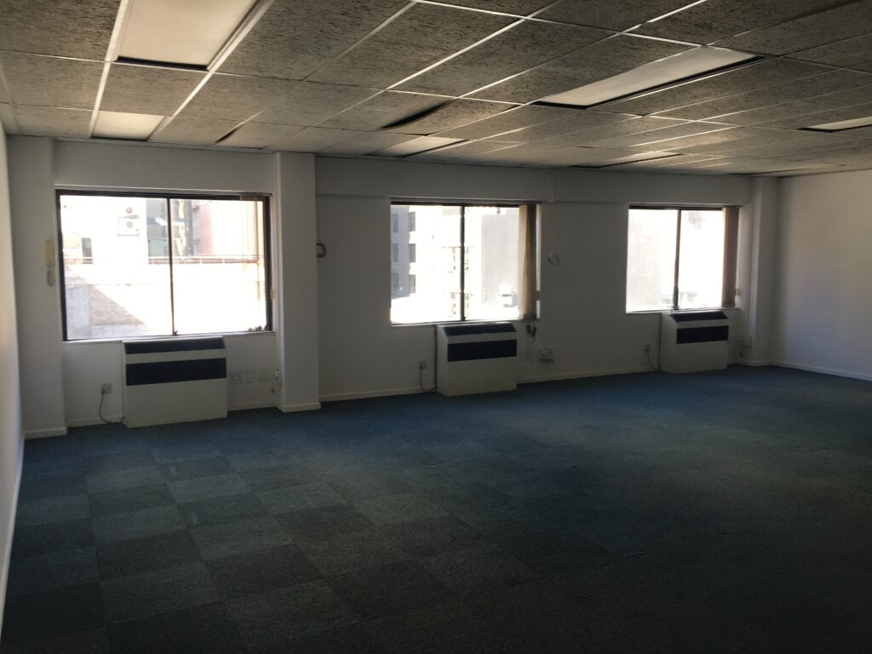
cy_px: 327
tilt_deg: -7.4
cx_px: 436
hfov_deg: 61.7
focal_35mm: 29
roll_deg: +0.3
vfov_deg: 48.2
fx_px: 731
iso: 32
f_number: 2.2
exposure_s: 1/100
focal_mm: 4.15
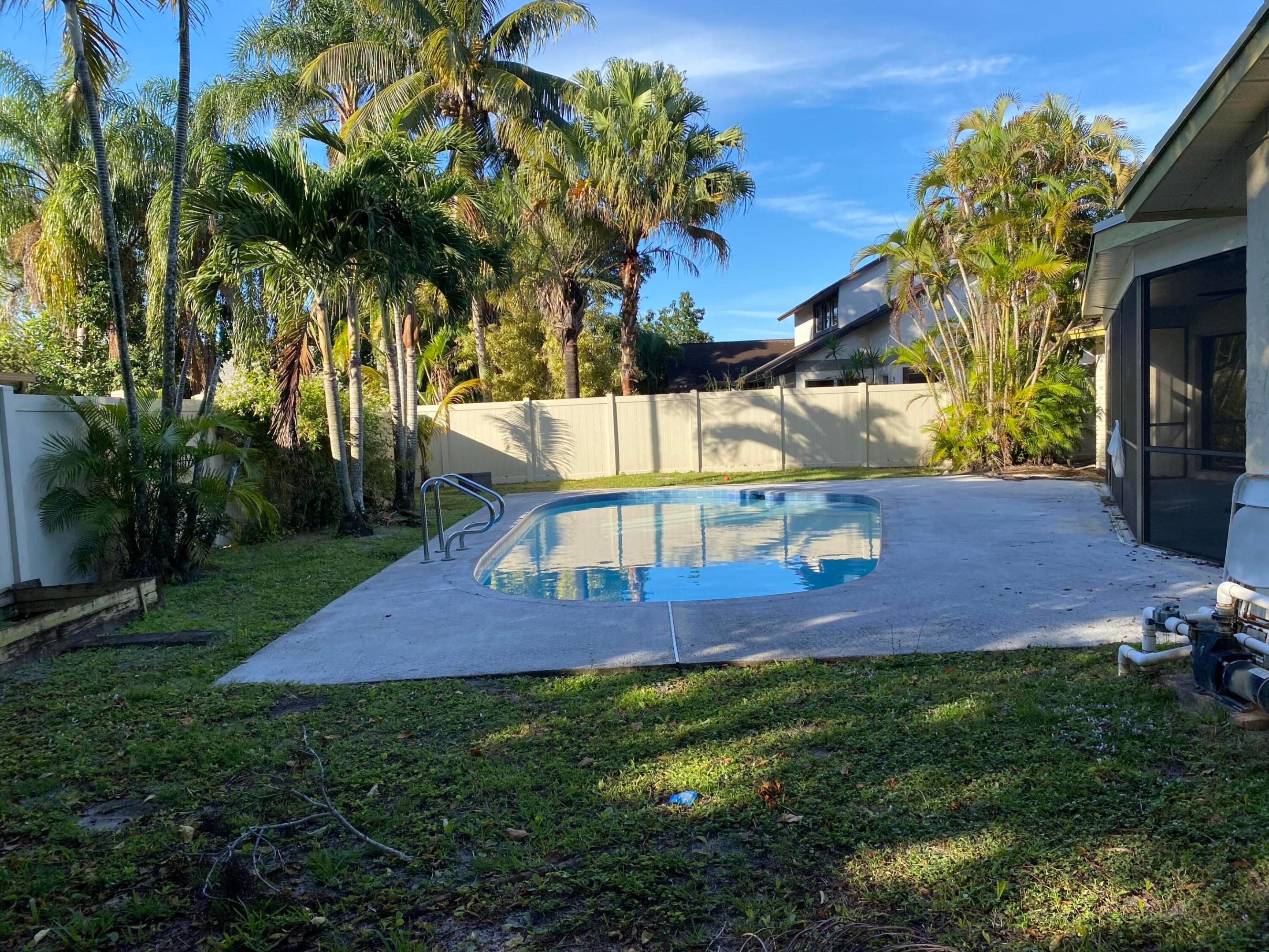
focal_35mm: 26
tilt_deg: -3.2
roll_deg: +1.5
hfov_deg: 67.3
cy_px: 476
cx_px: 634
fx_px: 953
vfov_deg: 53.1
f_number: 1.8
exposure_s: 1/957
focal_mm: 4.25
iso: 32
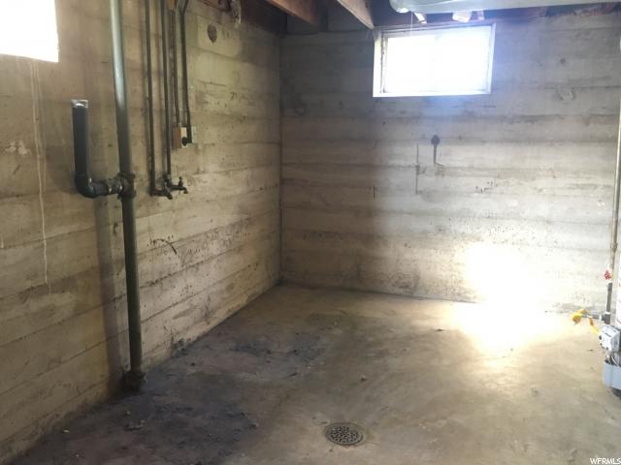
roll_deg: +0.8
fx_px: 520
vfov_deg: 48.2
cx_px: 310
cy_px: 232
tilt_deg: -11.5
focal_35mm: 29
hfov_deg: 61.7
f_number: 2.2
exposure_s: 1/20
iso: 200
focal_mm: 4.15
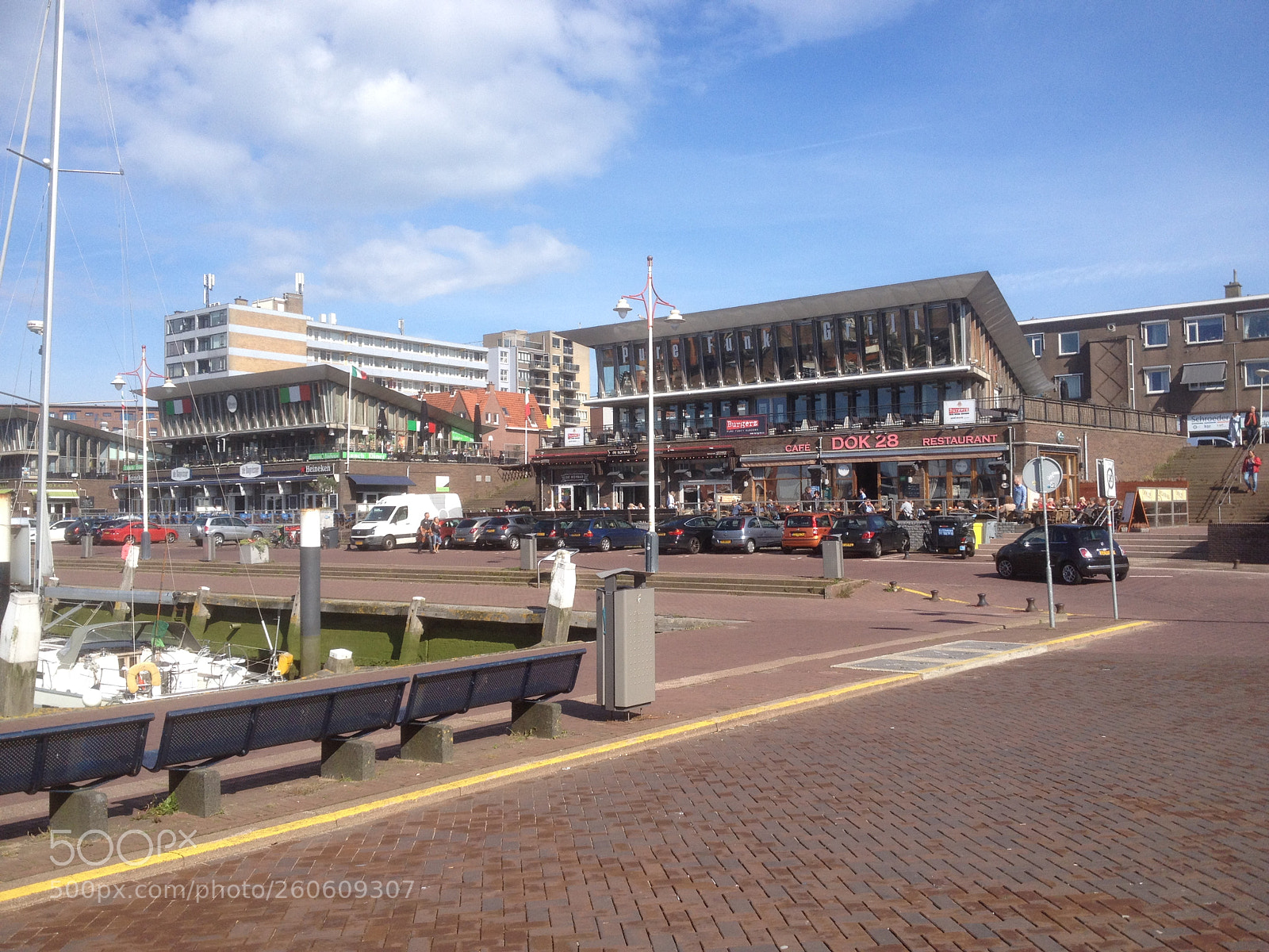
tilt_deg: +4.7
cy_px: 476
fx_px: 1283
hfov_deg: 52.6
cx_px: 634
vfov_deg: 40.7
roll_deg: -0.9
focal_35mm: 35
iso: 50
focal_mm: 4.28
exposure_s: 1/1623
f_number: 2.4
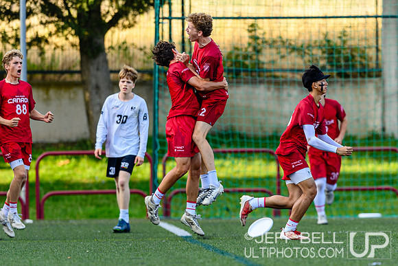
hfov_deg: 2.8
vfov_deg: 1.9
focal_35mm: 740
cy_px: 141
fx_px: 8186
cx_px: 246
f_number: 3.2
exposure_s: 1/1250
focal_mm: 400
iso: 450
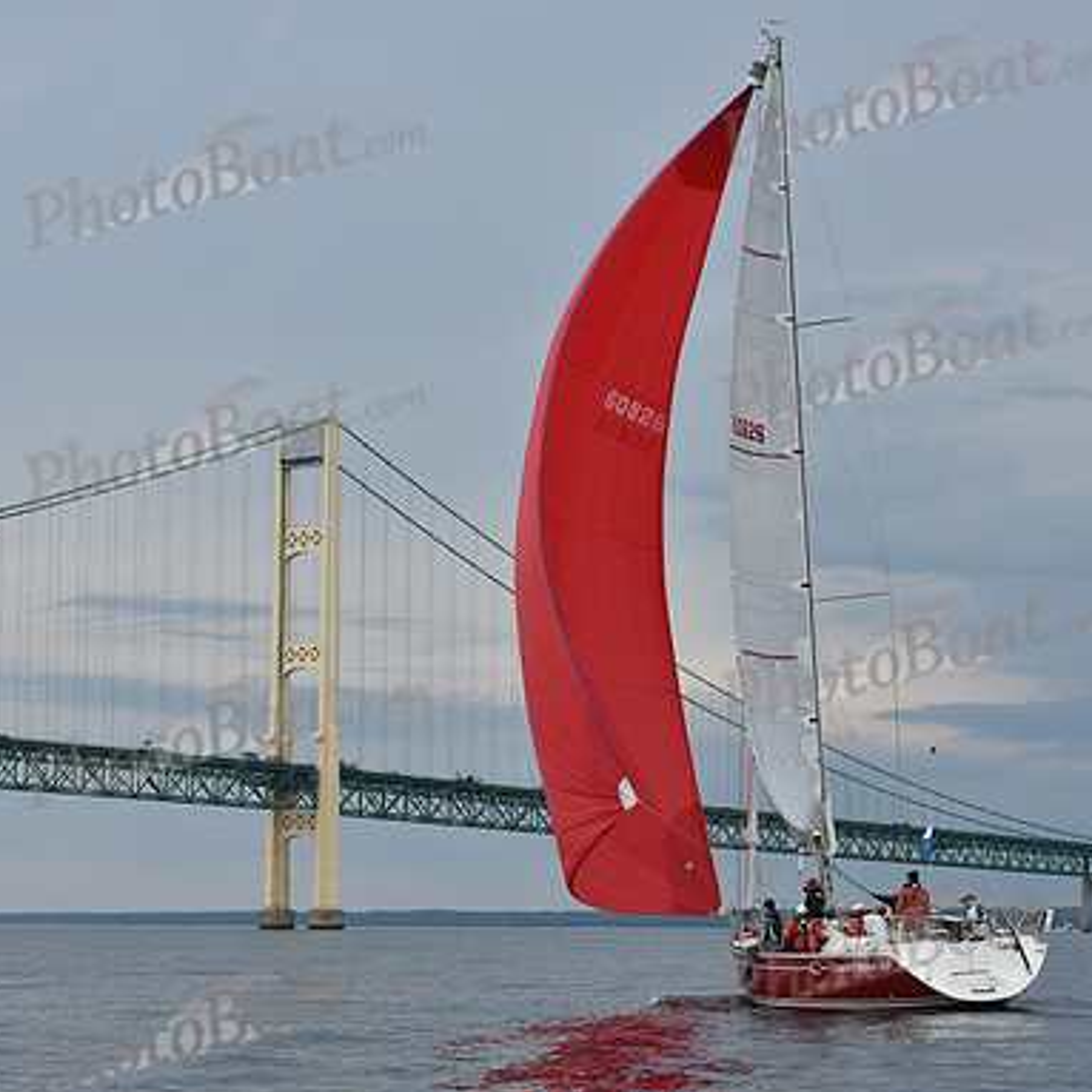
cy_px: 546
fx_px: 3212
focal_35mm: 90
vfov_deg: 19.3
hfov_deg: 19.3
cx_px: 576
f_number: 6.3
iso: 250
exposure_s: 1/800
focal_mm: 70
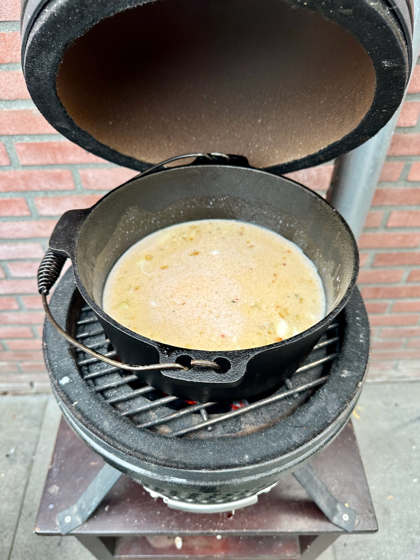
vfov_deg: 71.6
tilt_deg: -44.9
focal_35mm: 24
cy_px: 280
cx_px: 210
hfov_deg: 56.8
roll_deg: -0.2
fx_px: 388
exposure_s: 1/242
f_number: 1.78
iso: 64
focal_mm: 6.86
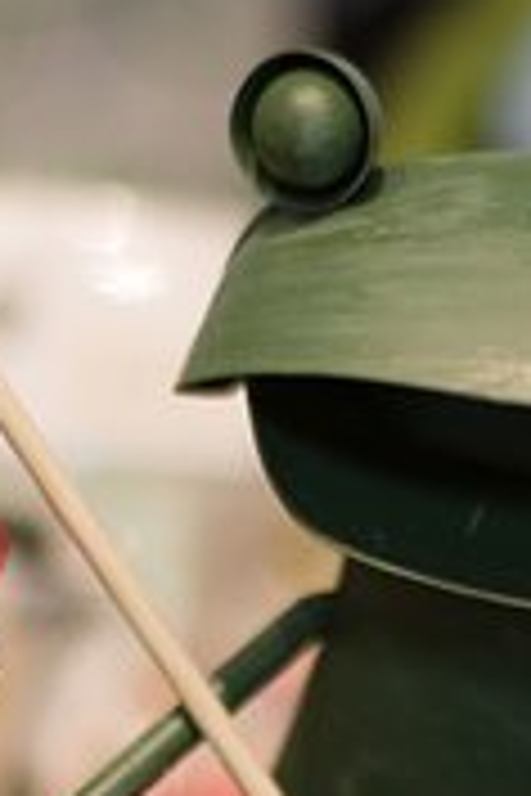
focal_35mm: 217
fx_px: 4801
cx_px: 306
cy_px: 922
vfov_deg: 9.4
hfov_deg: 6.3
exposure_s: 1/125
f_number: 1.8
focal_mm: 50
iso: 800
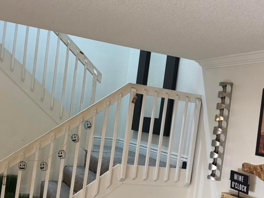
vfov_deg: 31.5
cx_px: 107
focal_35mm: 46
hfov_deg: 41.1
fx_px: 351
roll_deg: -5.9
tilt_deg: +0.2
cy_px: 114
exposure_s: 1/60
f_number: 1.6
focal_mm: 5.96
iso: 320
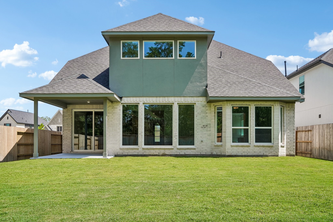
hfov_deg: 61.9
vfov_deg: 43.6
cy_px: 111
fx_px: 277
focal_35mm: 30
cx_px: 166
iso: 500
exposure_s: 1/800
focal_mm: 30
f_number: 8
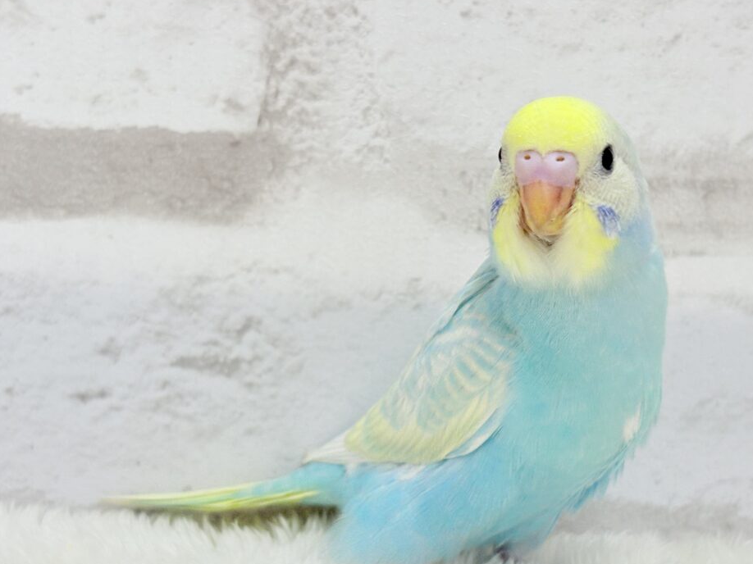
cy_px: 335
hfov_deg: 28.5
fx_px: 1479
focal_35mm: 68
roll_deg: -2.1
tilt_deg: -6.5
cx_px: 437
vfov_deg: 21.6
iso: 64
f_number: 1.6
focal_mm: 5.96
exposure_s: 1/100
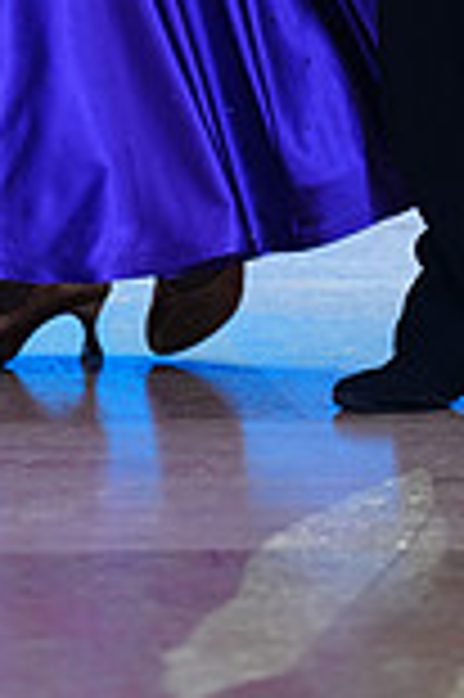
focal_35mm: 536
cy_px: -473
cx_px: 182
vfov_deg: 3.8
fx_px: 10385
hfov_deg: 2.6
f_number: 2.8
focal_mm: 143
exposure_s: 1/500
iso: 800
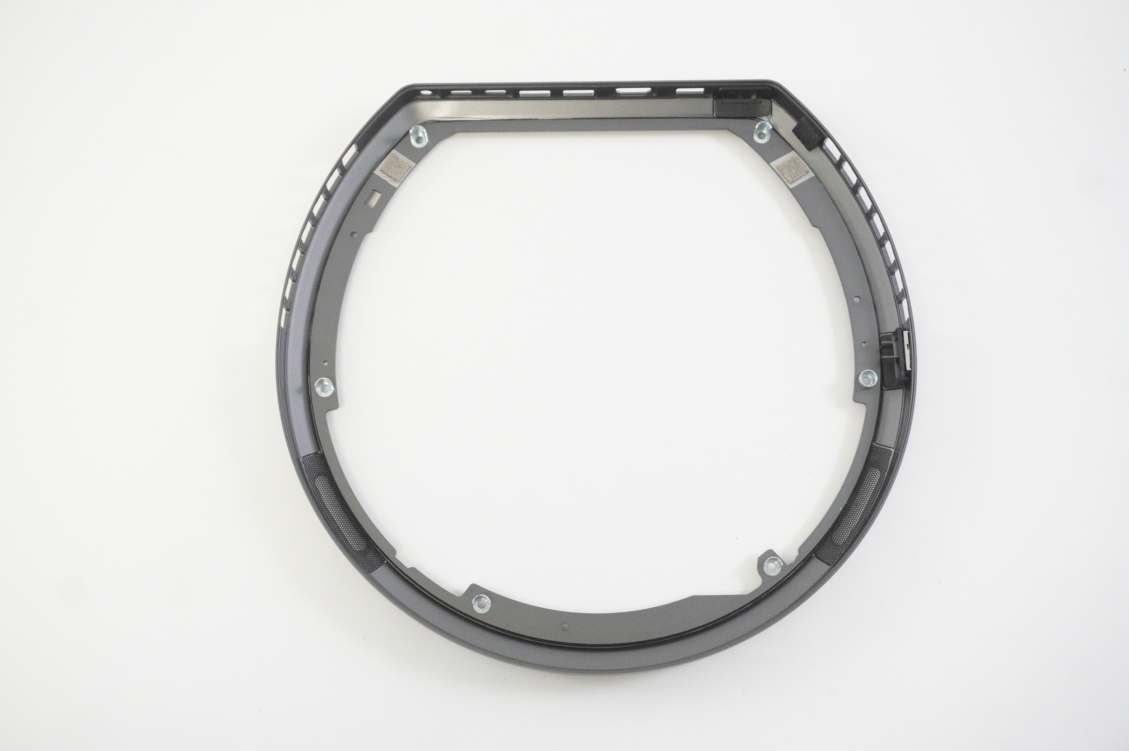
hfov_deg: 45.0
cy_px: 376
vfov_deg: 30.8
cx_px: 564
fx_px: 1363
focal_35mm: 44
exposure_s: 1/200
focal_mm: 29
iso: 5000
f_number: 5.6
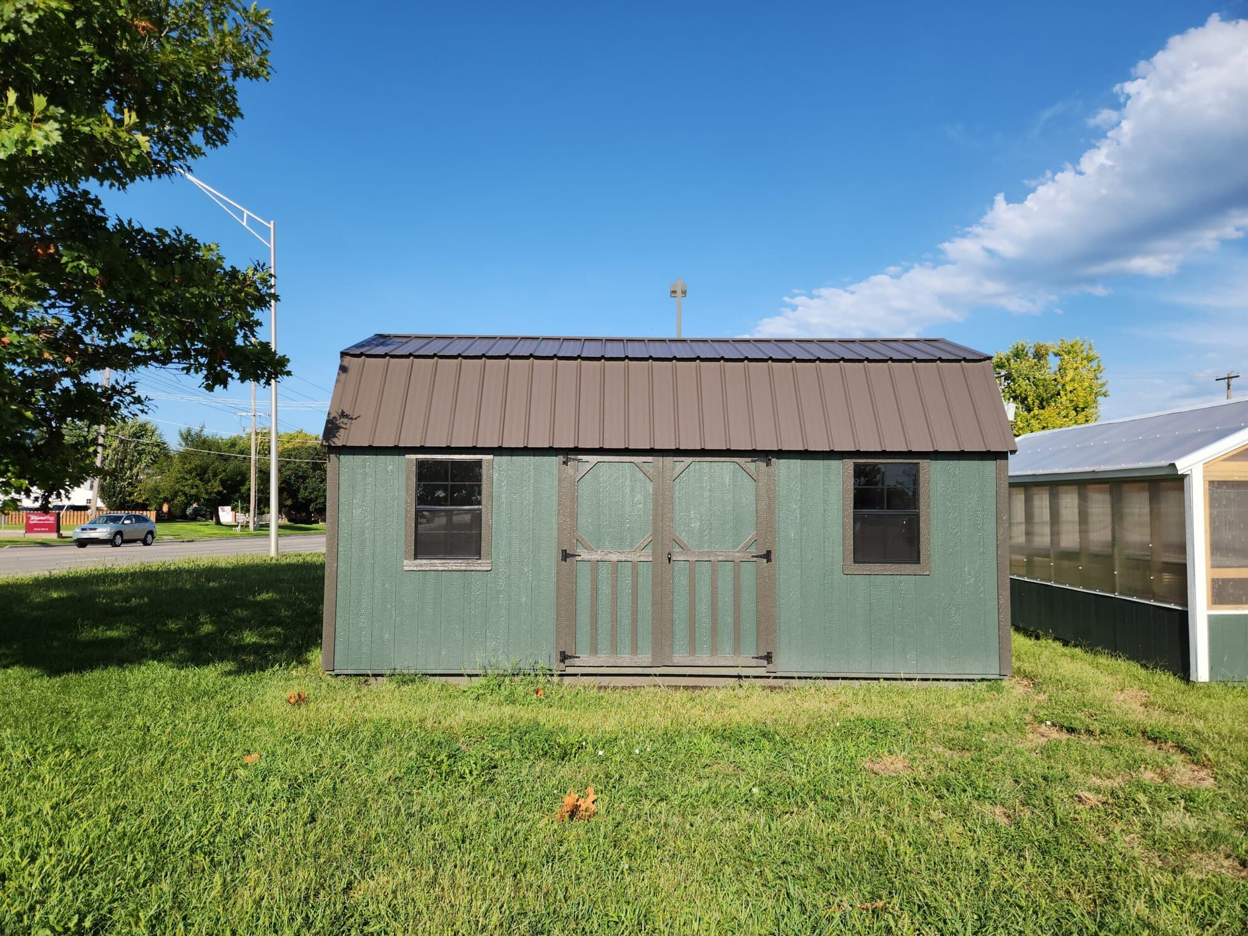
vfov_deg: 58.9
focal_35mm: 23
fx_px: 829
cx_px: 624
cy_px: 468
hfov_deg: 73.9
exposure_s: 1/1563
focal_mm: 5.4
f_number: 1.8
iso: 20
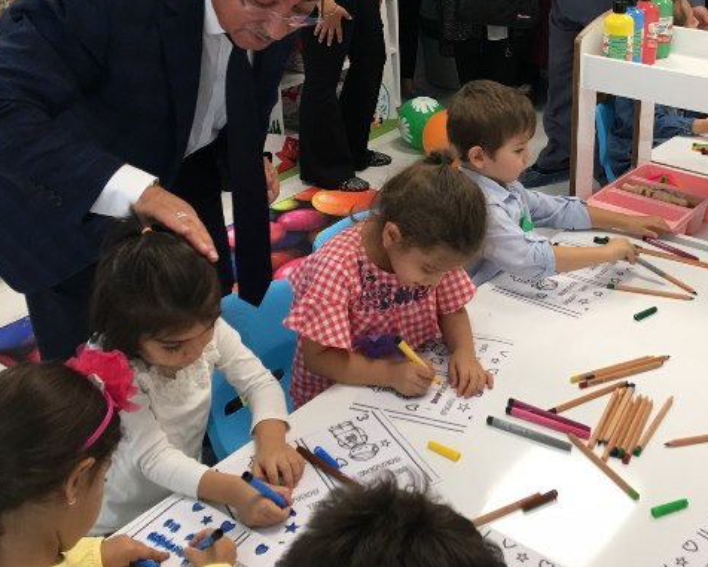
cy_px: 222
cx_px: 384
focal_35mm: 38
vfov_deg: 39.0
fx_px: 796
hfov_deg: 47.9
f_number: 2.2
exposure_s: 1/33
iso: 50
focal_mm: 4.15
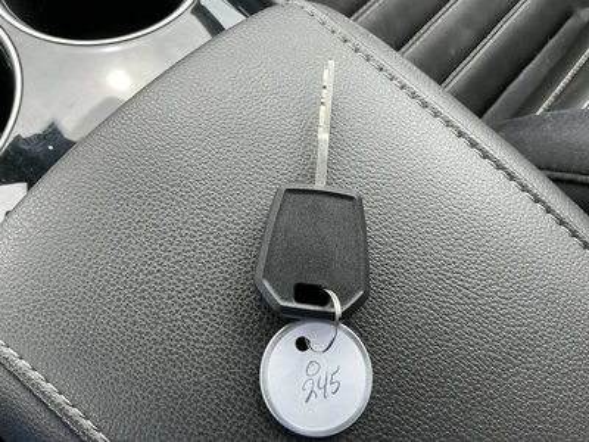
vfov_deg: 49.7
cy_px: 221
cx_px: 294
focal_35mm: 28
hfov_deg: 63.4
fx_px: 476
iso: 50
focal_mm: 3
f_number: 1.8
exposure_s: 1/122
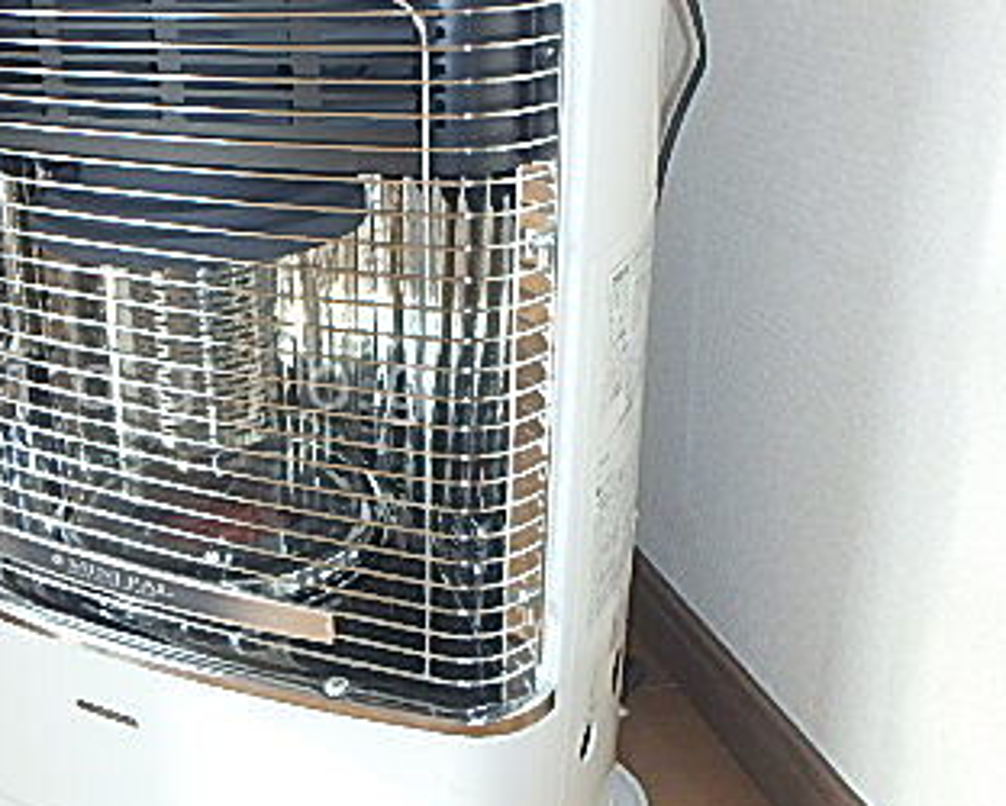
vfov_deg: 35.7
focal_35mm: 42
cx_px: 222
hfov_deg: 42.1
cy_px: 387
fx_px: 1251
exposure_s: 1/80
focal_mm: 3.7
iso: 125
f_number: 3.5
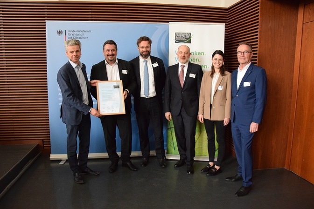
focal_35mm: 27
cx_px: 157
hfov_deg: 67.4
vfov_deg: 48.0
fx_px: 236
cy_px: 104
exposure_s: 1/60
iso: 5000
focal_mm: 18
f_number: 3.5
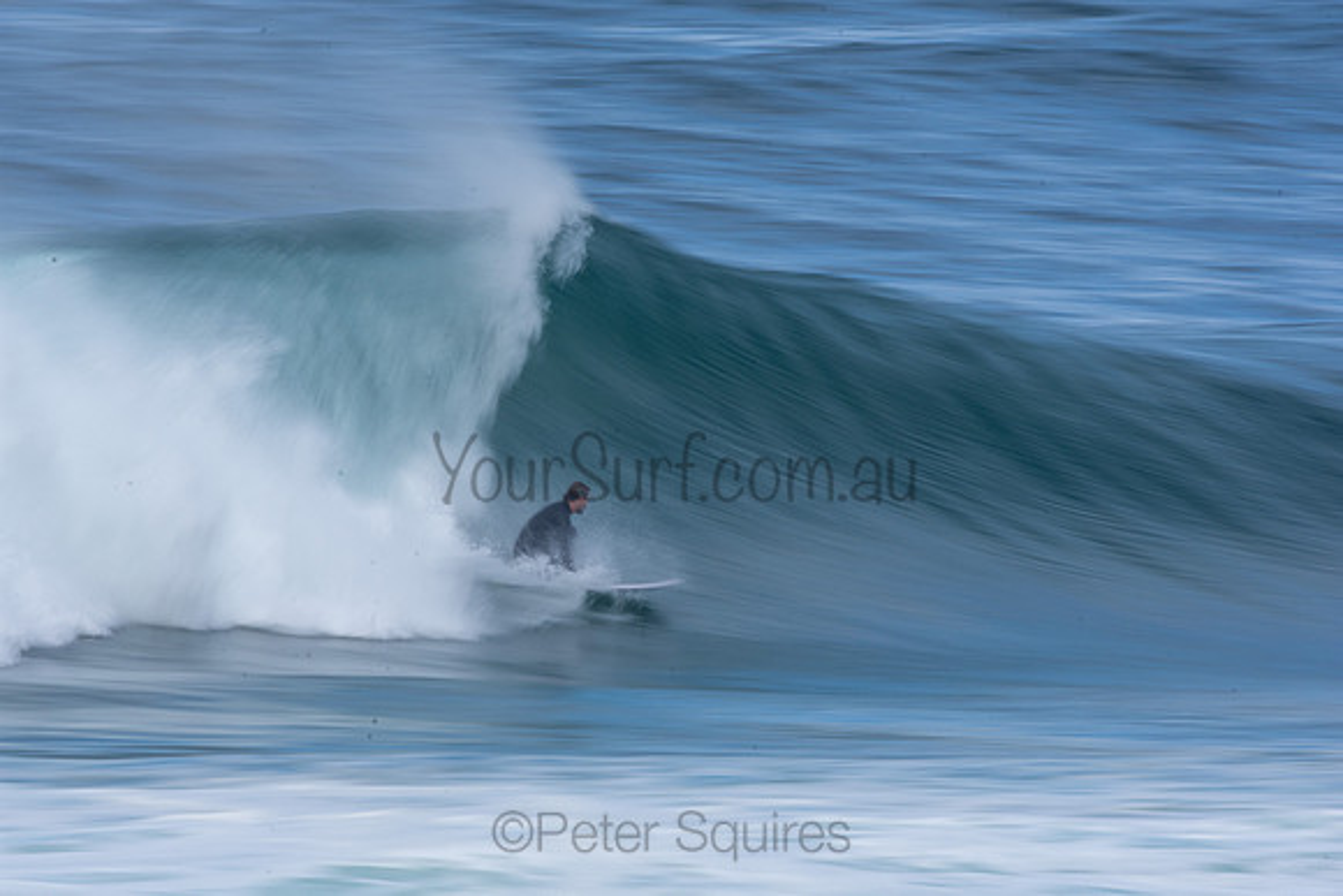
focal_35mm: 750
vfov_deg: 1.8
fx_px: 27984
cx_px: 672
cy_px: 448
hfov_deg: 2.7
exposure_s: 1/20
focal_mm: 500
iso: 100
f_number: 29
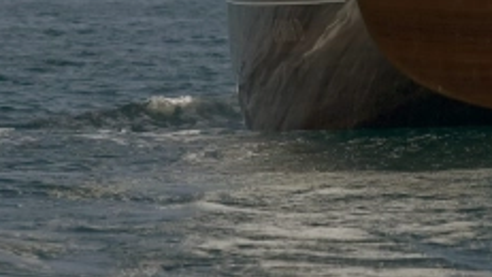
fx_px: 7571
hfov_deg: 3.7
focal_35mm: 580
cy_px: -53
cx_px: 471
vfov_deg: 2.1
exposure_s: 1/1000
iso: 200
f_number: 8
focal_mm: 155
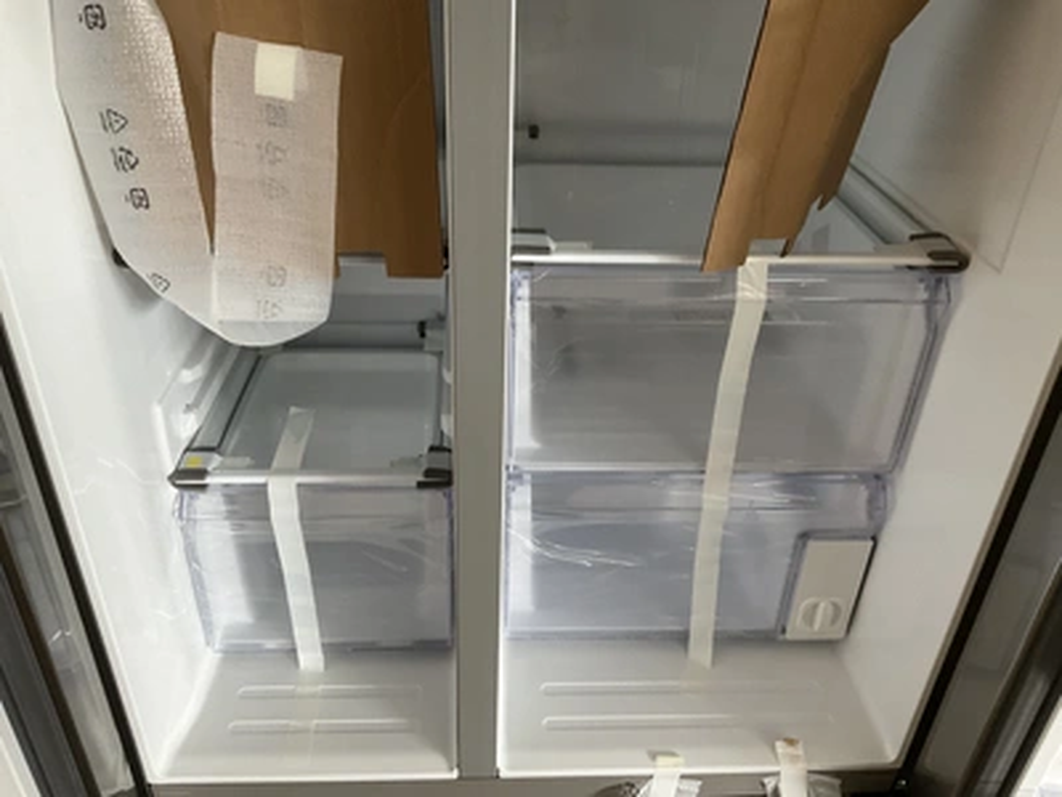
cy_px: 398
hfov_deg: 61.7
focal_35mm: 29
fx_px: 890
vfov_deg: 48.2
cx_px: 531
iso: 125
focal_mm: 3
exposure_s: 1/60
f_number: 1.8
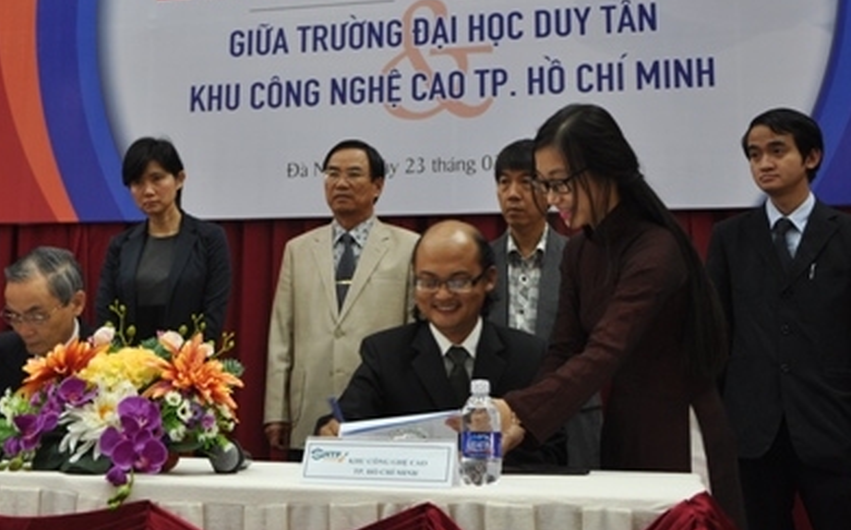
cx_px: 332
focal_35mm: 51
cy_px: 197
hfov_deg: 39.4
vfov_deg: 25.2
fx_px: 1182
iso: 450
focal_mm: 26
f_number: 4
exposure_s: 1/15
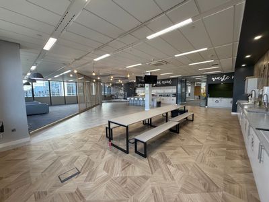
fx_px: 109
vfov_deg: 85.7
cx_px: 134
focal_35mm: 14
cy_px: 101
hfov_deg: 102.1
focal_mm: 2.22
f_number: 2.2
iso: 320
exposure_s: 1/121
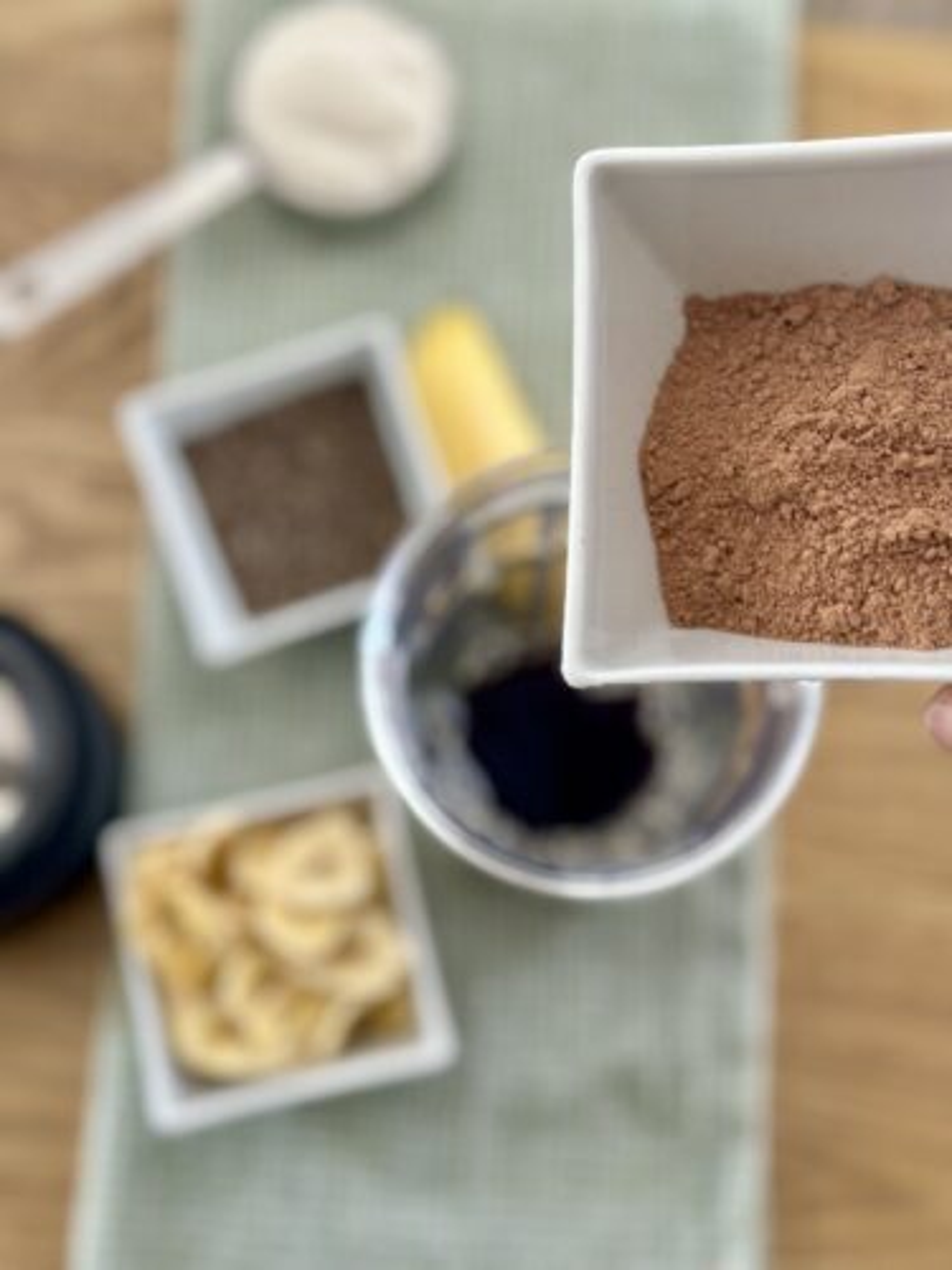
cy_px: 635
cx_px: 476
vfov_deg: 39.7
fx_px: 1760
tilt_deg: -80.1
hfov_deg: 30.3
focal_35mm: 48
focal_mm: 6.86
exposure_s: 1/82
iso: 125
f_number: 1.78
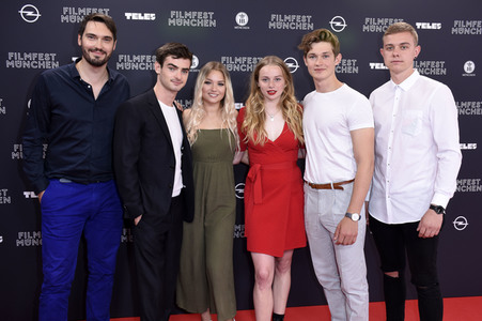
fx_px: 462
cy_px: 160
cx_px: 241
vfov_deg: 38.3
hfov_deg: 55.1
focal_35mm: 34
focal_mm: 23
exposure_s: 1/60
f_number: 6.3
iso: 400
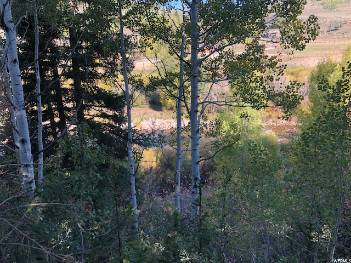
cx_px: 176
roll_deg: +0.7
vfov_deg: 49.7
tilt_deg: -15.2
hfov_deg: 63.4
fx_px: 284
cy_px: 132
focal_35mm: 28
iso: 20
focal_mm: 3.99
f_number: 1.8
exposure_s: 1/216
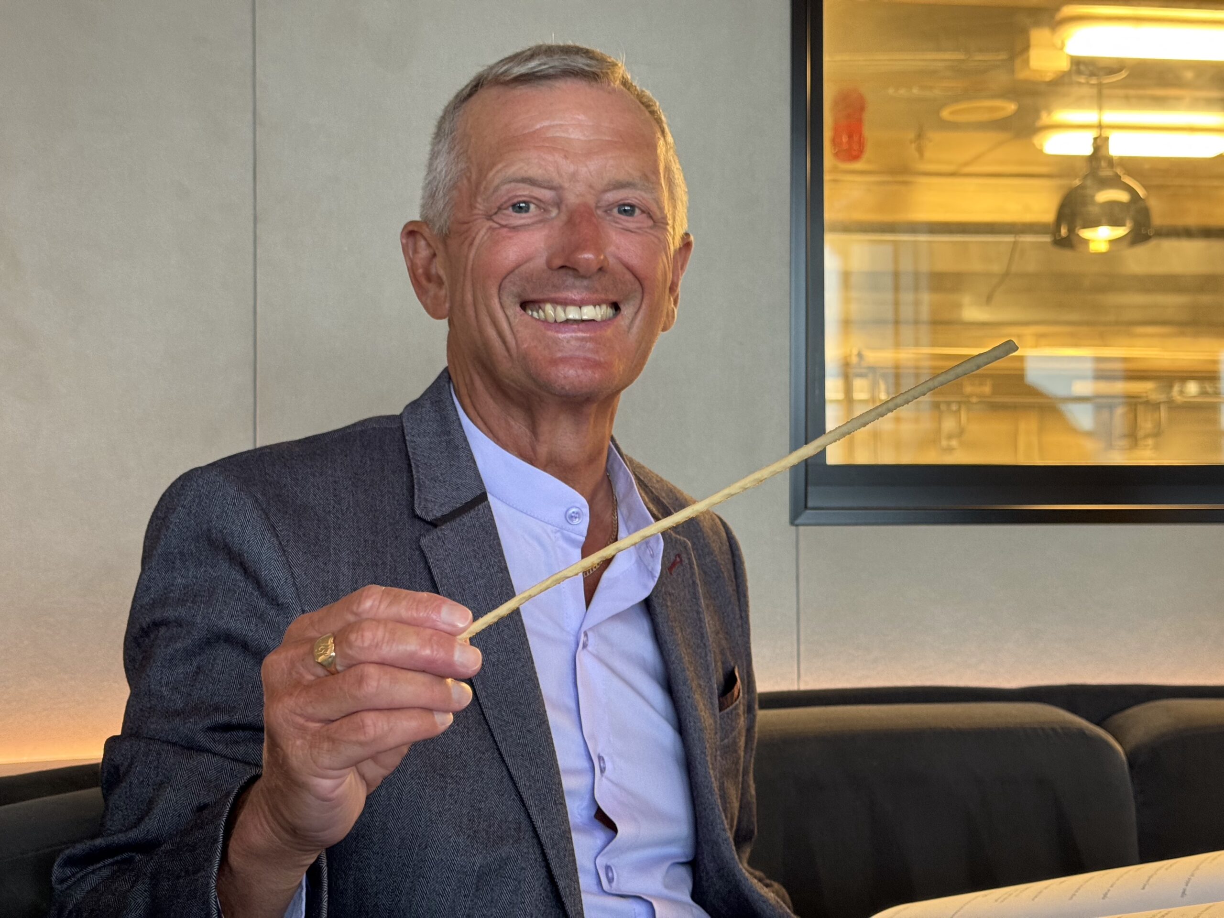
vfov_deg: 30.3
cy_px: 459
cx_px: 612
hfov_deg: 39.7
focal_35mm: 48
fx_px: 1697
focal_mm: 6.76
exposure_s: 1/35
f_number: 1.78
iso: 320
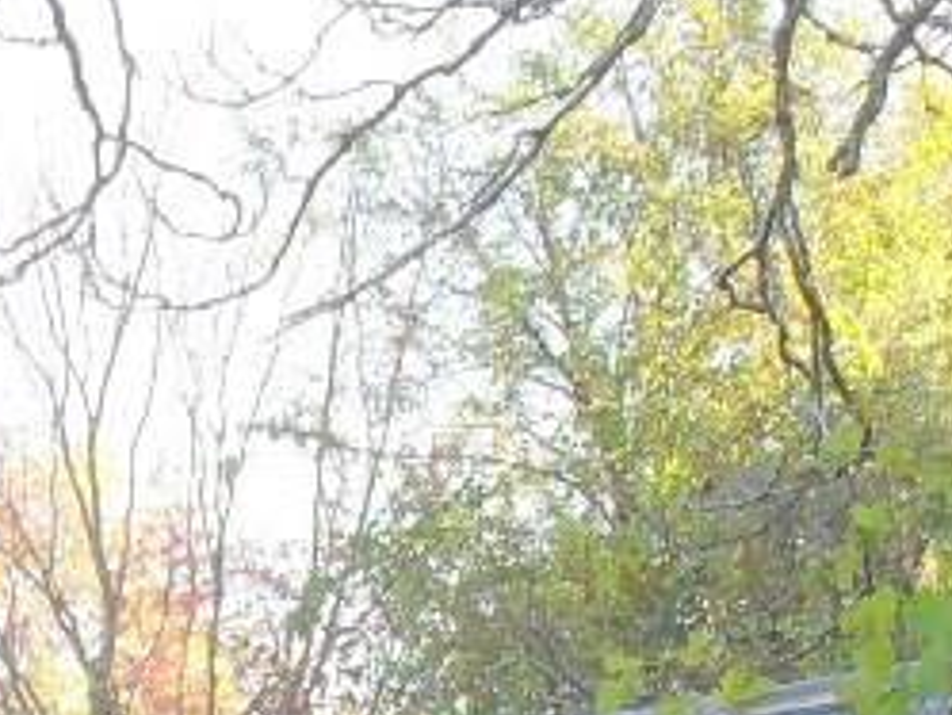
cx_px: 65
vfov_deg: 9.6
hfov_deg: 13.6
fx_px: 3962
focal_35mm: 144
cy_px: 1426
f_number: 3.2
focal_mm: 6.3
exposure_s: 1/125
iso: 100
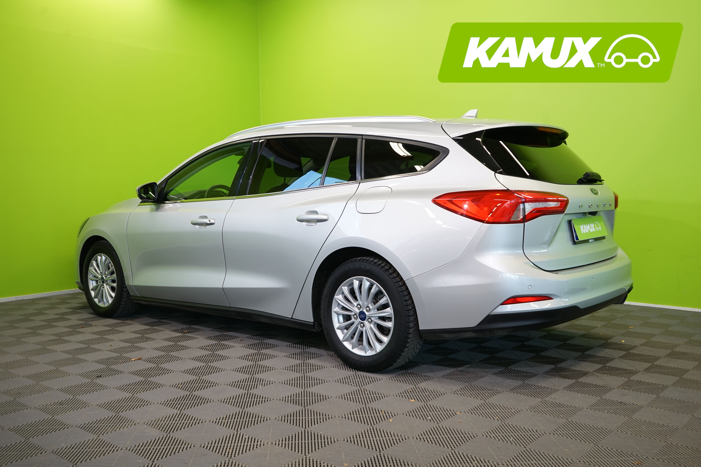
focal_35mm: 33
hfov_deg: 57.2
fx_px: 643
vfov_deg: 40.0
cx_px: 350
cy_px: 234
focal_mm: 33
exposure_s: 1/30
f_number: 6.3
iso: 500
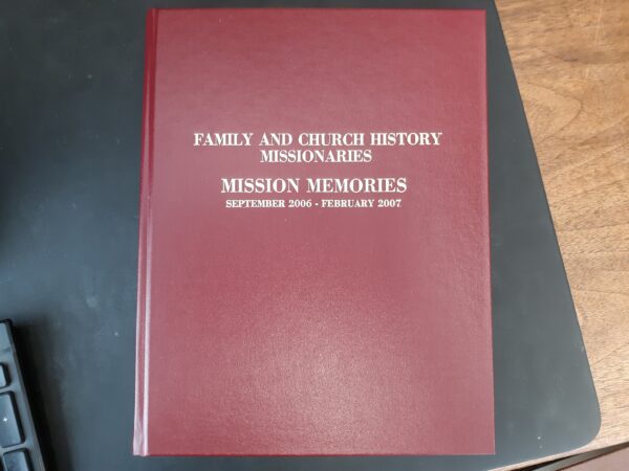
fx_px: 509
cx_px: 314
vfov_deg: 49.7
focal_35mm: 28
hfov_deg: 63.4
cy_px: 236
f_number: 1.7
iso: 200
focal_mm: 3.7
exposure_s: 1/40
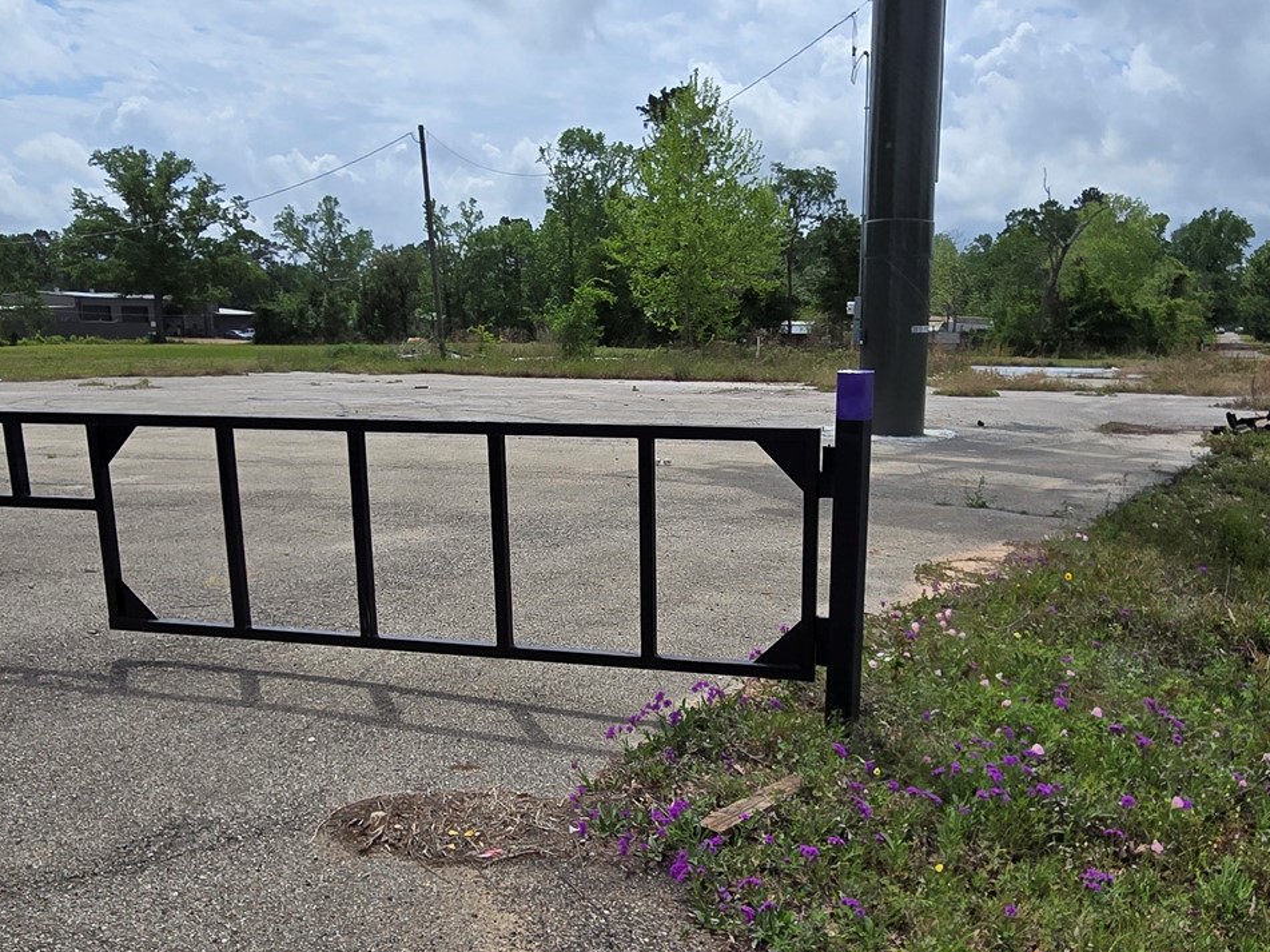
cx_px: 694
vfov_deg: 49.3
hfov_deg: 63.3
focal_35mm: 28
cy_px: 587
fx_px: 1027
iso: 50
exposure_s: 1/4886
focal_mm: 2.2
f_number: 2.2
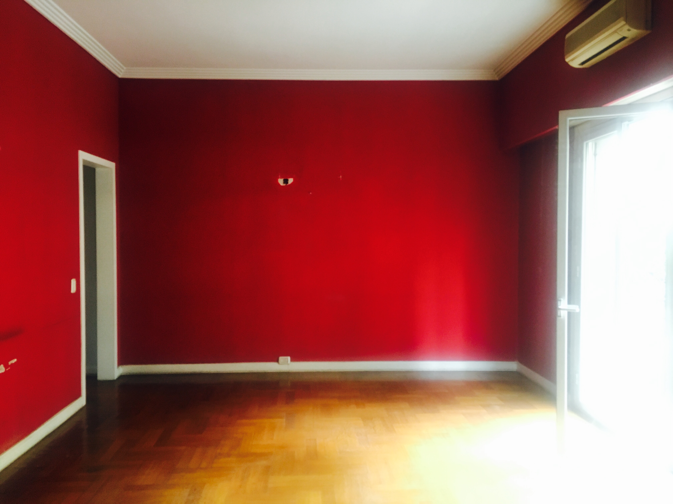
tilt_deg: -1.1
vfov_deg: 48.2
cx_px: 336
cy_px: 252
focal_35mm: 29
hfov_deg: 61.7
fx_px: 564
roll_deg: +0.0
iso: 160
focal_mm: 4.15
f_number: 2.2
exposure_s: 1/33
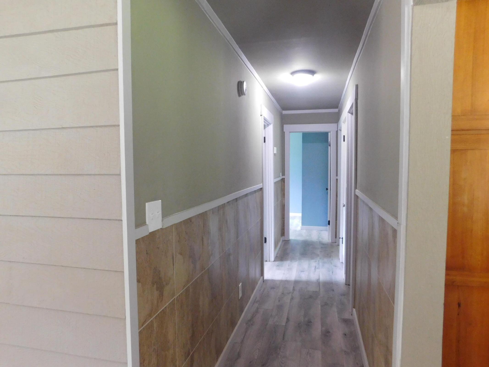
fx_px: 325
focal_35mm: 23
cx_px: 244
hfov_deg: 73.9
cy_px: 184
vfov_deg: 58.9
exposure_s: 1/10
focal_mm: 4
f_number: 3
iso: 400
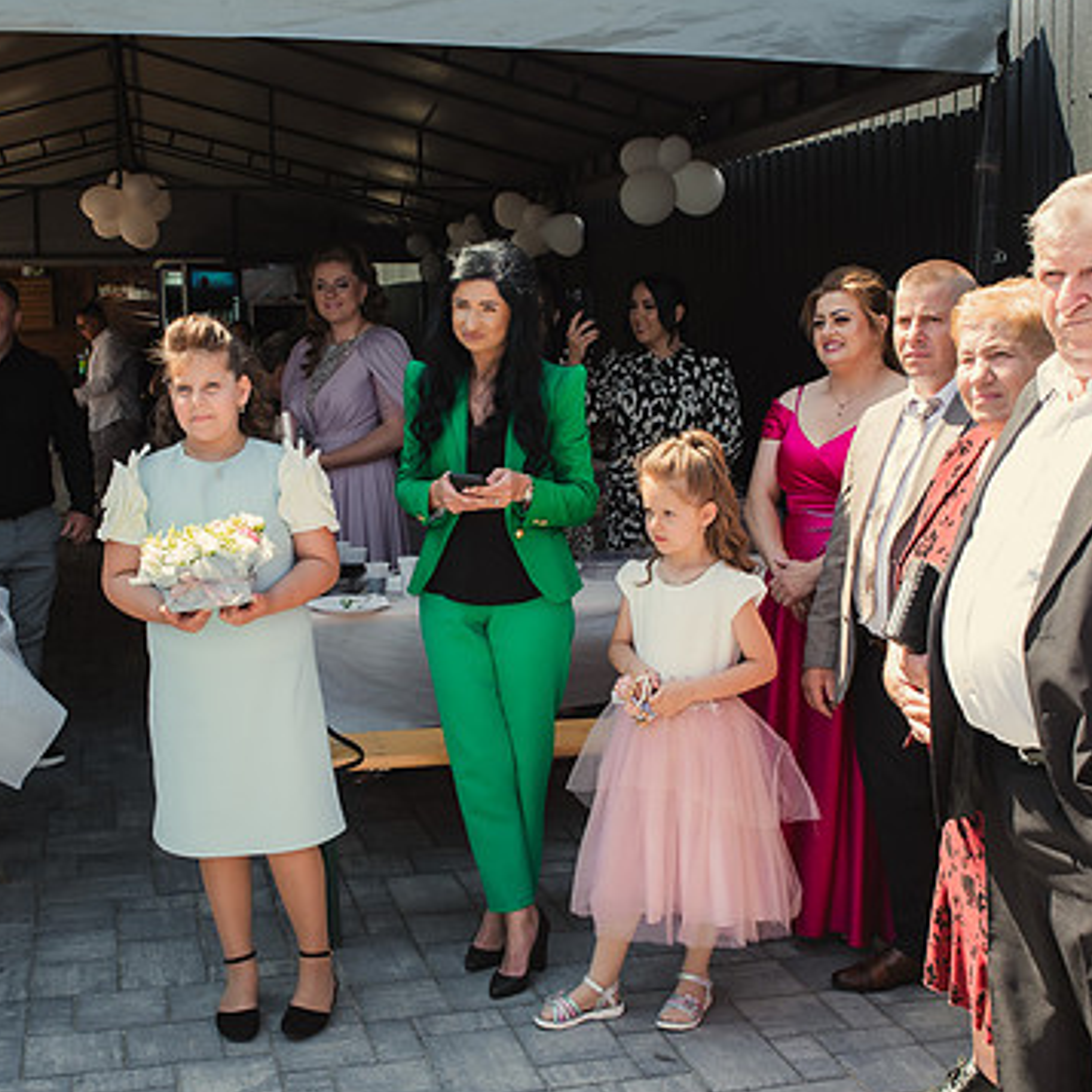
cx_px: 512
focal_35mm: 46
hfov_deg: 36.8
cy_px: 527
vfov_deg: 36.8
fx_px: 1642
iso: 200
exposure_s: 1/160
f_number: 6.3
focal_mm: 31
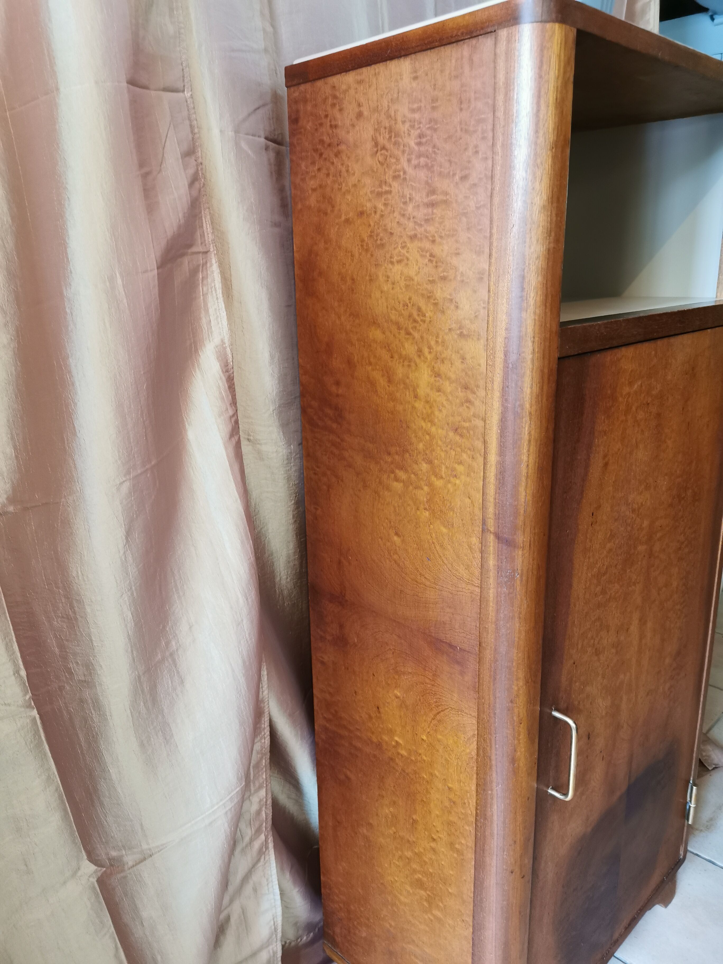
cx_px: 362
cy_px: 482
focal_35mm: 27
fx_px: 752
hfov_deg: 51.4
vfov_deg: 65.3
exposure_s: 1/33.3
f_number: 1.6
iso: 320
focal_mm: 5.56
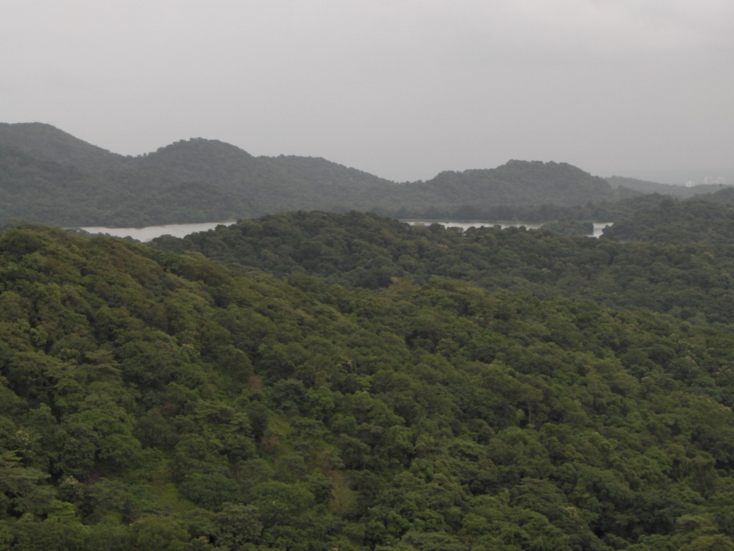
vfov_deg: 17.2
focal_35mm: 86
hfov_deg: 22.8
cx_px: 367
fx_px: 1824
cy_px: 276
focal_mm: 17.5
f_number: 3.9
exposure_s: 1/139
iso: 100
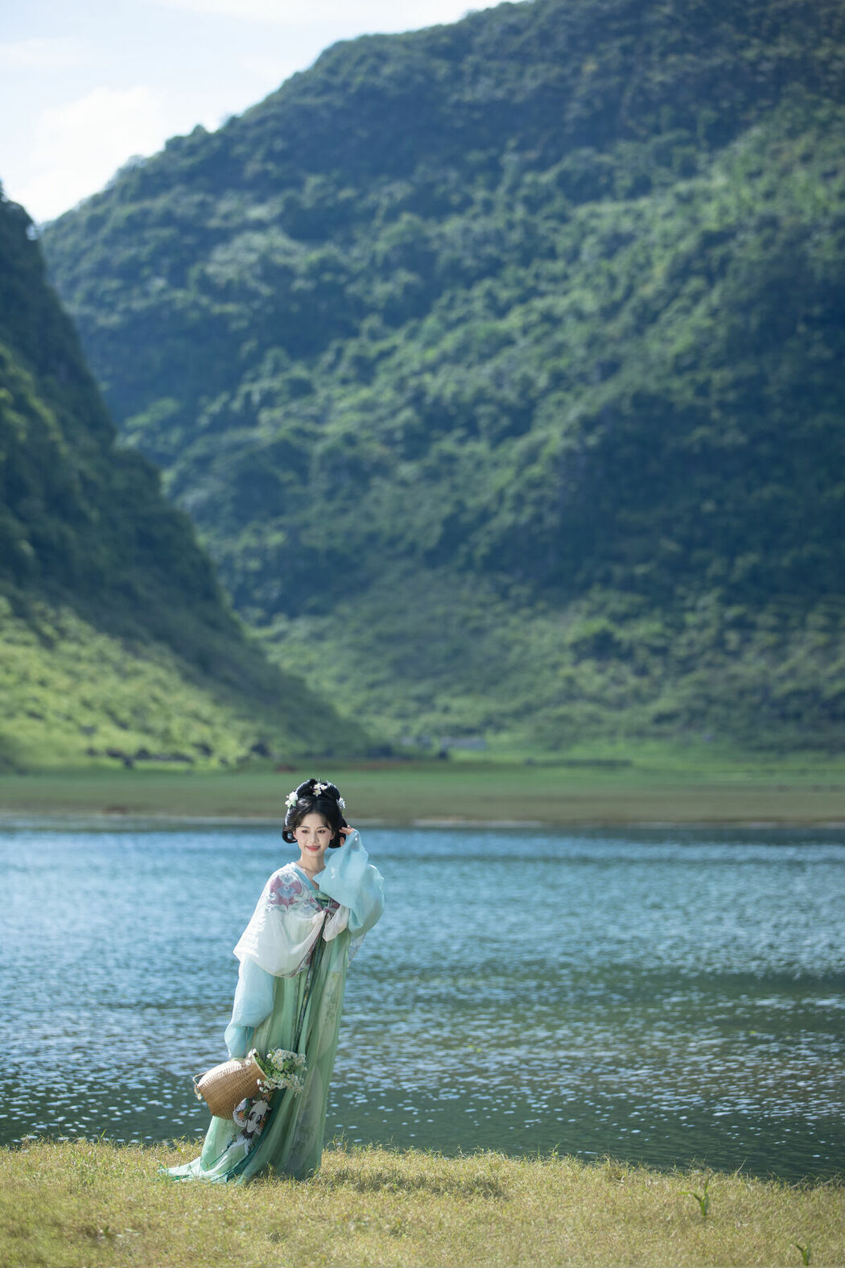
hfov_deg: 13.0
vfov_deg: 19.5
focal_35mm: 105
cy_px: 634
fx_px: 3697
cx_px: 422
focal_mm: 105
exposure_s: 1/1000
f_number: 2.8
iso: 100
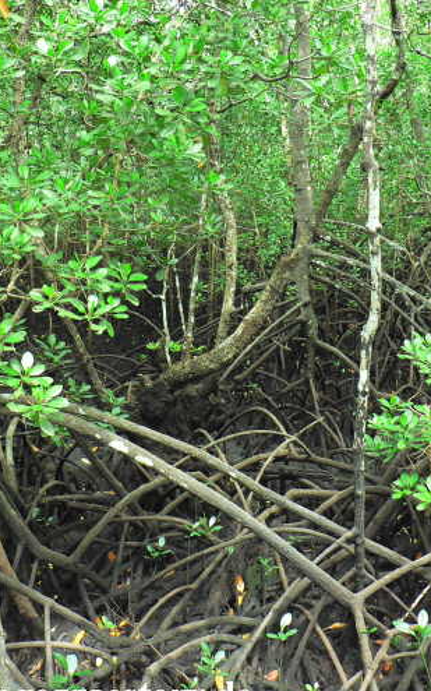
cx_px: 222
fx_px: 846
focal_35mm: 45
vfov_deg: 44.3
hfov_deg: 28.6
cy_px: 296
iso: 400
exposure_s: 1/60
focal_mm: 6
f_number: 2.8
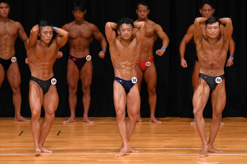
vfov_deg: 4.8
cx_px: 124
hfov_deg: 7.2
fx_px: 1954
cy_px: 82
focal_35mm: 285
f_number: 5.6
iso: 3200
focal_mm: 190
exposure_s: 1/400
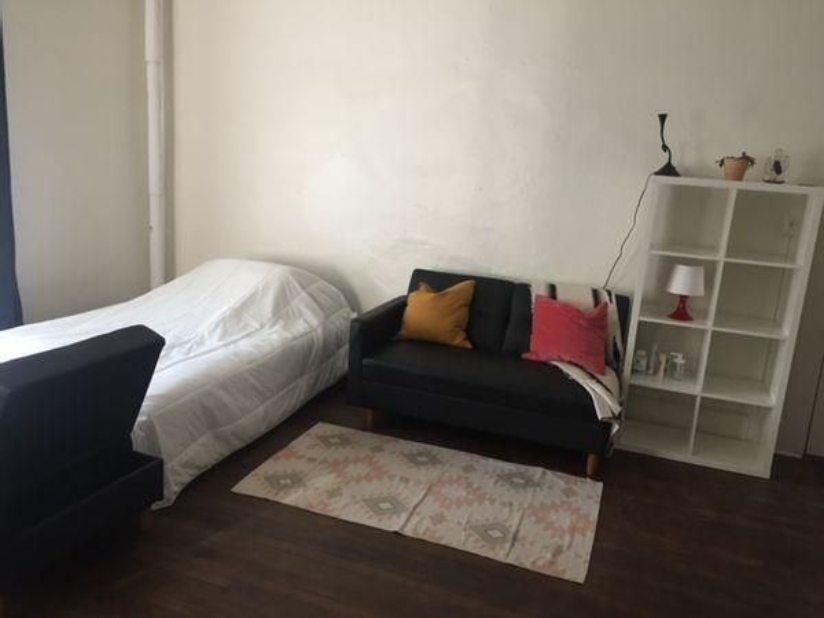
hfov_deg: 61.7
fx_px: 690
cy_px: 309
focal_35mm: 29
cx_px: 412
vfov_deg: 48.2
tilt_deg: -12.3
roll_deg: -3.0
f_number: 2.2
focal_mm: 4.15
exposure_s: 1/30
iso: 80
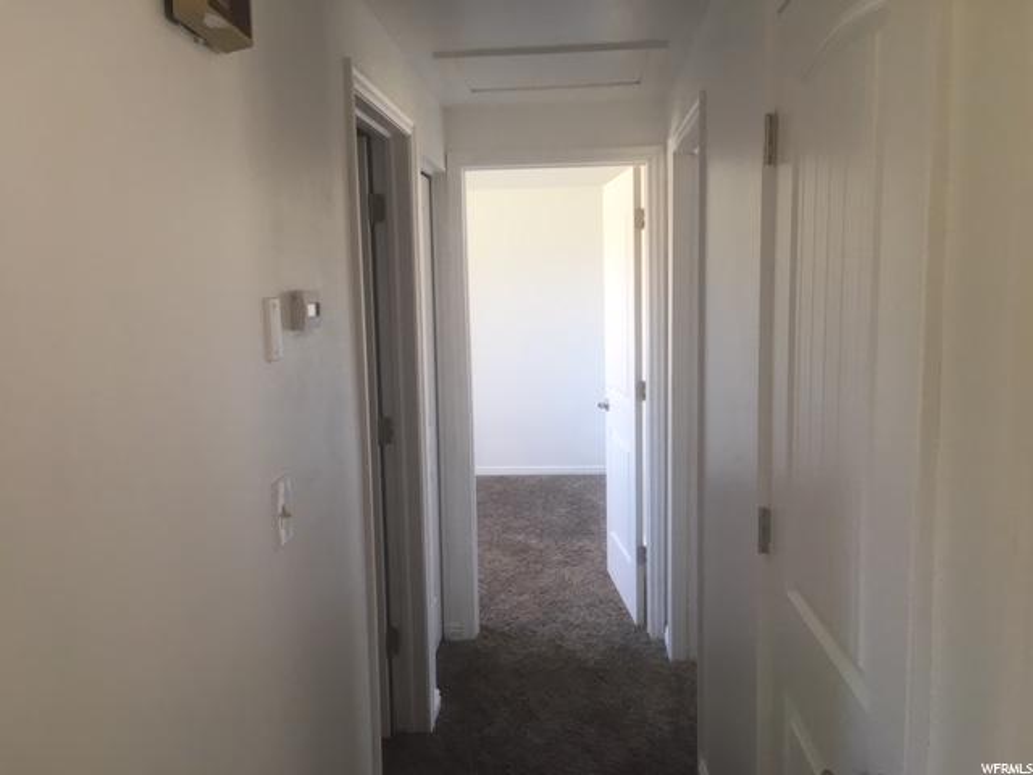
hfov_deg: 61.7
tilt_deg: -7.2
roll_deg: +1.5
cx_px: 516
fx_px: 865
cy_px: 388
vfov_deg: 48.2
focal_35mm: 29
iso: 50
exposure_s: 1/30
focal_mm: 4.15
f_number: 2.2
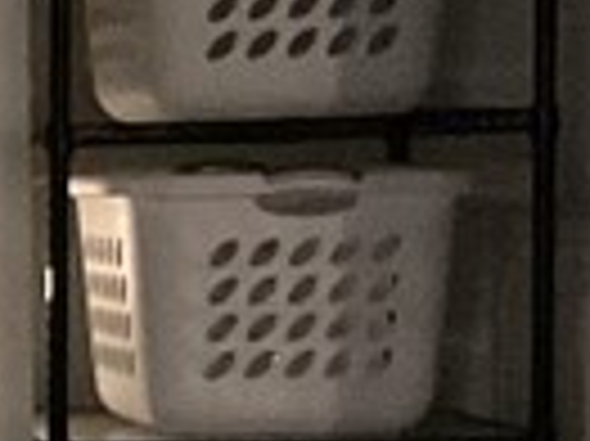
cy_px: 472
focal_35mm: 227
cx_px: -1311
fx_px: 3865
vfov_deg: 6.5
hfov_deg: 7.5
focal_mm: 3
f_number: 1.8
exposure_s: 1/24
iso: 500
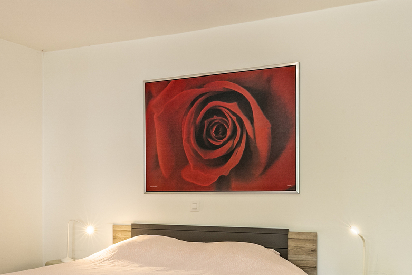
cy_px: 215
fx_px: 492
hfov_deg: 45.4
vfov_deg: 30.5
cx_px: 186
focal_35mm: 43
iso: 250
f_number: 11
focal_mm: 14
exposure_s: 1/4
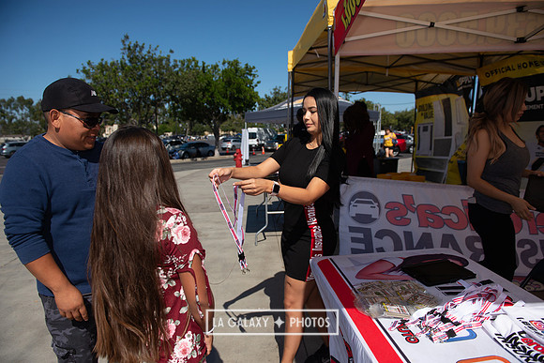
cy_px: 182
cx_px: 272
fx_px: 363
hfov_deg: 73.7
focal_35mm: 24
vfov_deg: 53.2
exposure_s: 1/4000
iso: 200
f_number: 4
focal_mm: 24
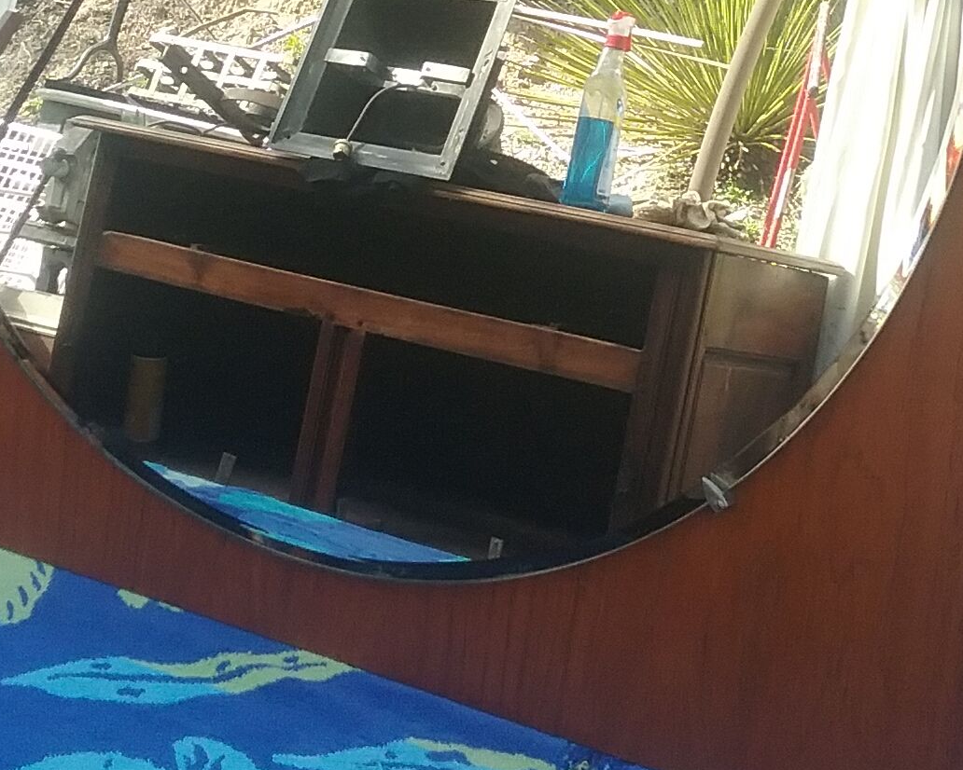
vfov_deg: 19.6
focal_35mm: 76
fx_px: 2166
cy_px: -3
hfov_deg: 25.1
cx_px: 444
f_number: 2.2
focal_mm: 3.3
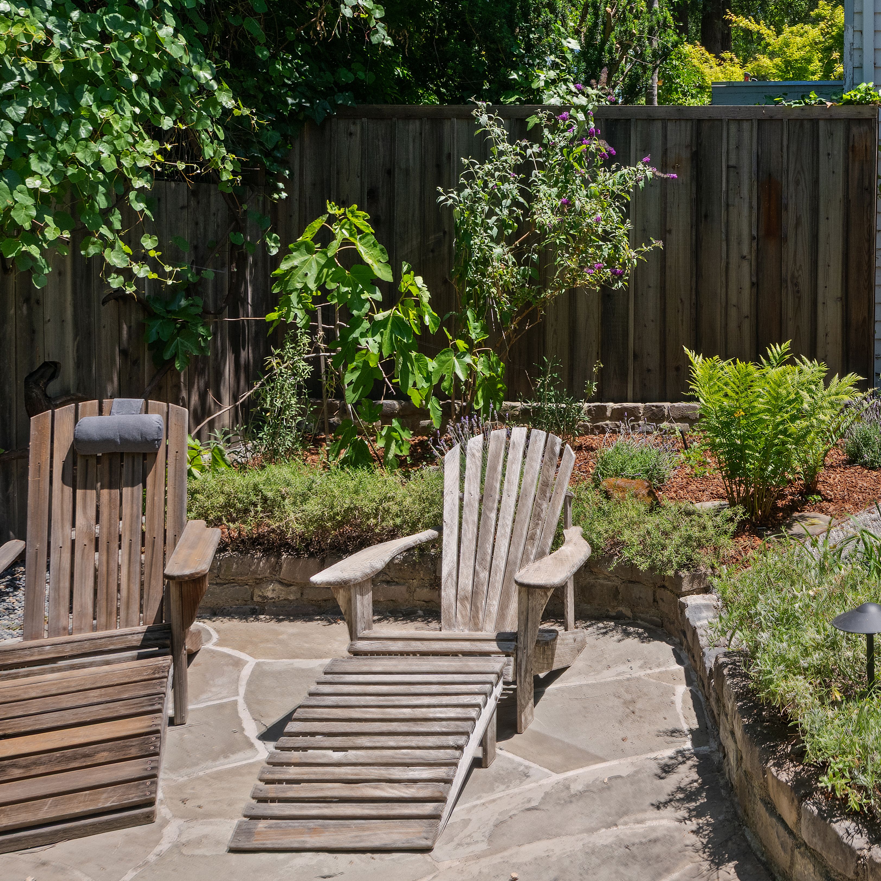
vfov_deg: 39.8
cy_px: 216
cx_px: 893
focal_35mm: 41
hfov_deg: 36.5
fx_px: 1181
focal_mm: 19
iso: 400
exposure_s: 1/320
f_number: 6.3
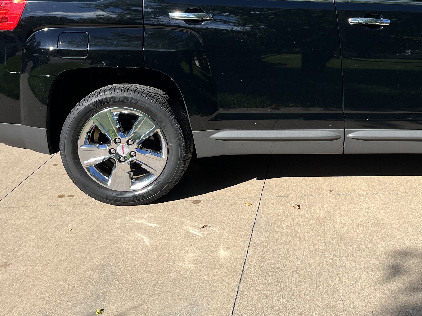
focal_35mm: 52
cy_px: 63
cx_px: 349
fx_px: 634
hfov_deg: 35.4
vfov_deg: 27.5
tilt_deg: -12.7
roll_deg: -3.0
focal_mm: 5.1
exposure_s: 1/1923
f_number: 1.6
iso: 50
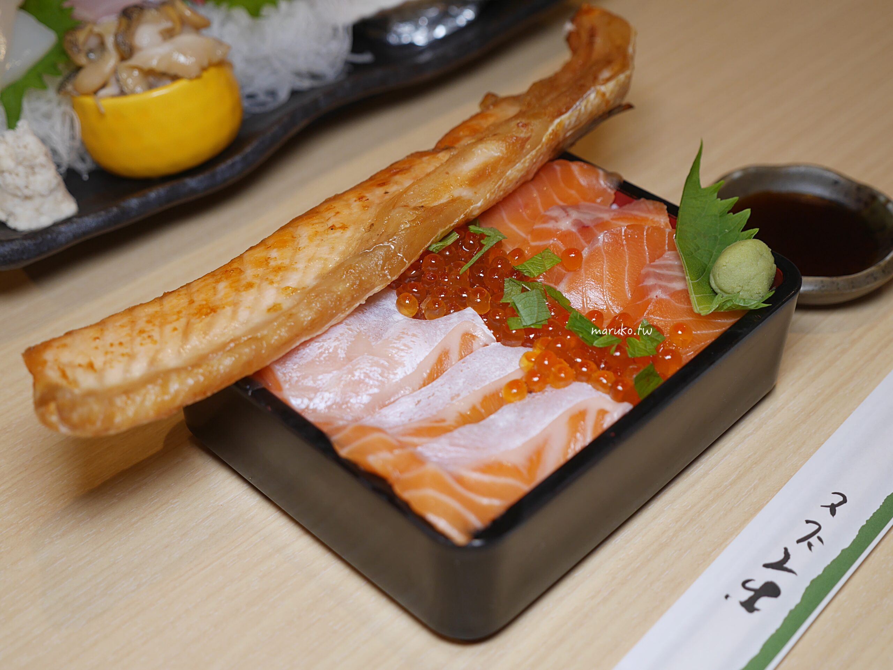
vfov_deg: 29.1
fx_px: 1290
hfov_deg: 38.2
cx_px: 446
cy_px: 335
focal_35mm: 50
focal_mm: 25
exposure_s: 1/60
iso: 200
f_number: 2.8
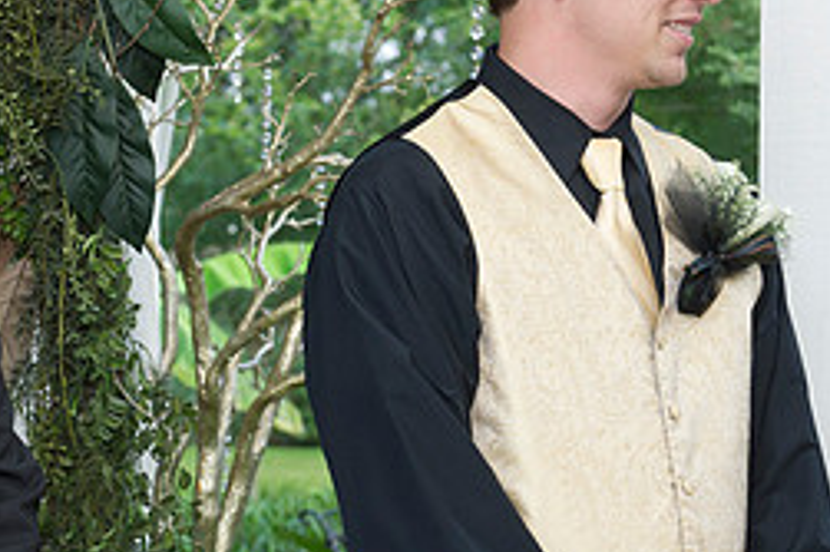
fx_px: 2765
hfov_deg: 17.0
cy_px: 314
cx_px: 265
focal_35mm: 120
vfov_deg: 11.4
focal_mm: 52
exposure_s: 1/100
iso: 800
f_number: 5
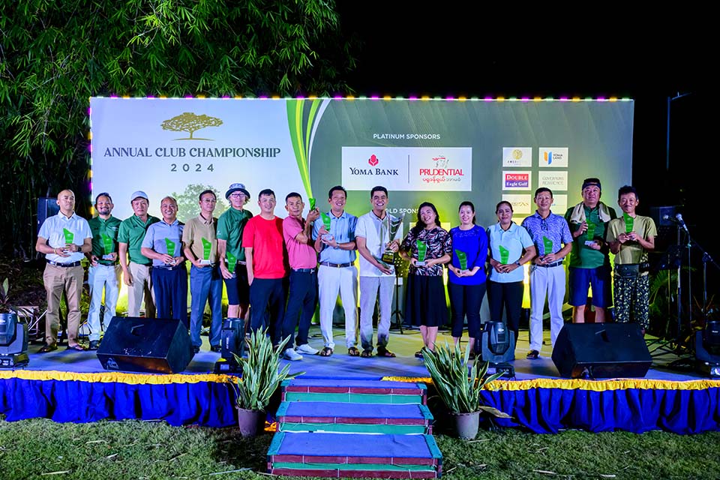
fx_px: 670
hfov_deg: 56.5
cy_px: 240
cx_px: 360
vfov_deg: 39.4
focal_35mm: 34
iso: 3200
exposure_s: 1/250
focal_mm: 33.5
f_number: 4.5
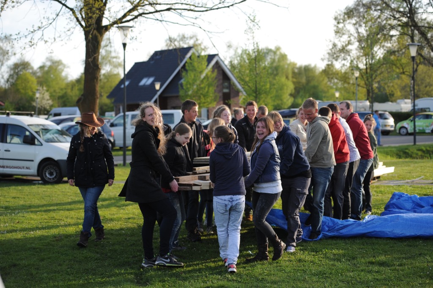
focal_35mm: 70
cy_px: 144
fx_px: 841
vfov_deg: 19.4
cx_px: 216
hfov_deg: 28.9
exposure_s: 1/2000
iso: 640
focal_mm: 70
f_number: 3.2
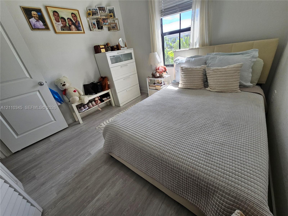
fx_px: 108
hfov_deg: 106.2
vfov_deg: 89.9
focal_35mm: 13
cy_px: 108
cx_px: 144
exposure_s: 1/207
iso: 160
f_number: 2.2
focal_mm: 2.2
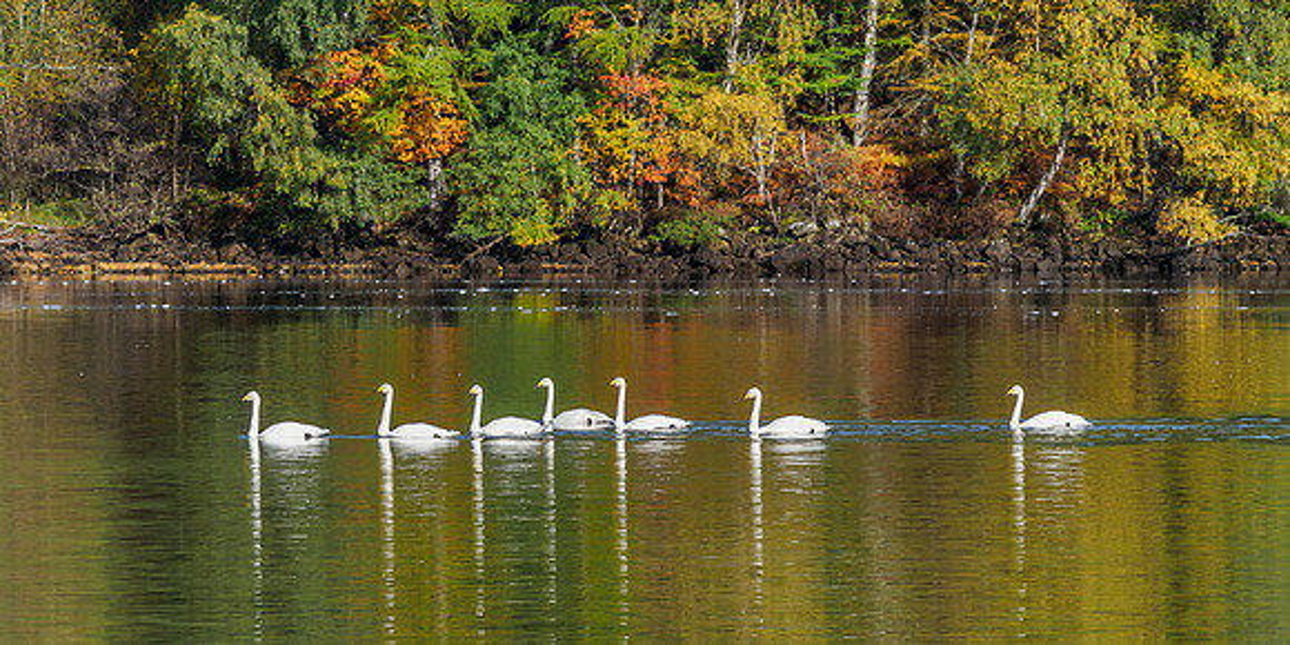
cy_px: 428
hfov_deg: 4.7
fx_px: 15689
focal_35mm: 471
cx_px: 645
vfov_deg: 2.4
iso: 200
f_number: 8
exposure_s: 1/500
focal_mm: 210
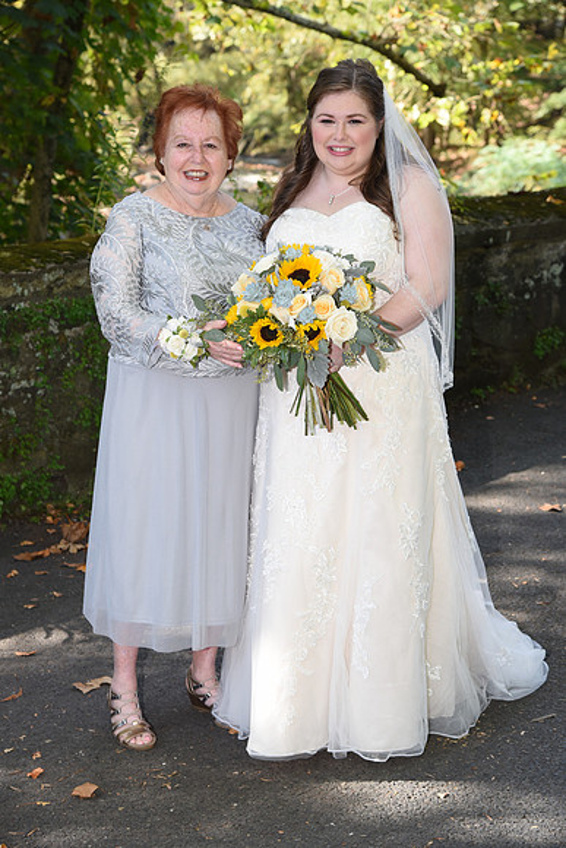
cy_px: 424
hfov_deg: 17.5
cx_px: 283
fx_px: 1838
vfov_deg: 26.0
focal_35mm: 78
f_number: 5.6
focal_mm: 78
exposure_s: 1/200
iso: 640
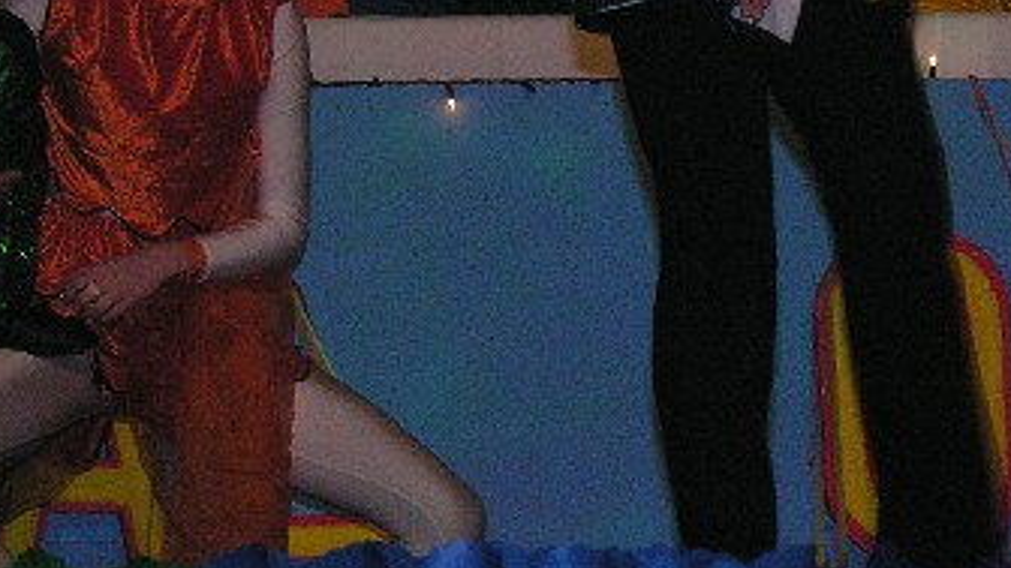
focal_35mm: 366
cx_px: 337
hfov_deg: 5.9
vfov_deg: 3.3
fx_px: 9812
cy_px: 57
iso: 200
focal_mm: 35.9
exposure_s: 1/60.1
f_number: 4.3
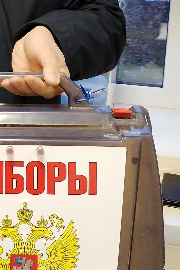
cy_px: 65
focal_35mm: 98
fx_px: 735
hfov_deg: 13.7
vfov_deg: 20.6
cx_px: -5
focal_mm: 4.75
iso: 700
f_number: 1.8
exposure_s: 1/25
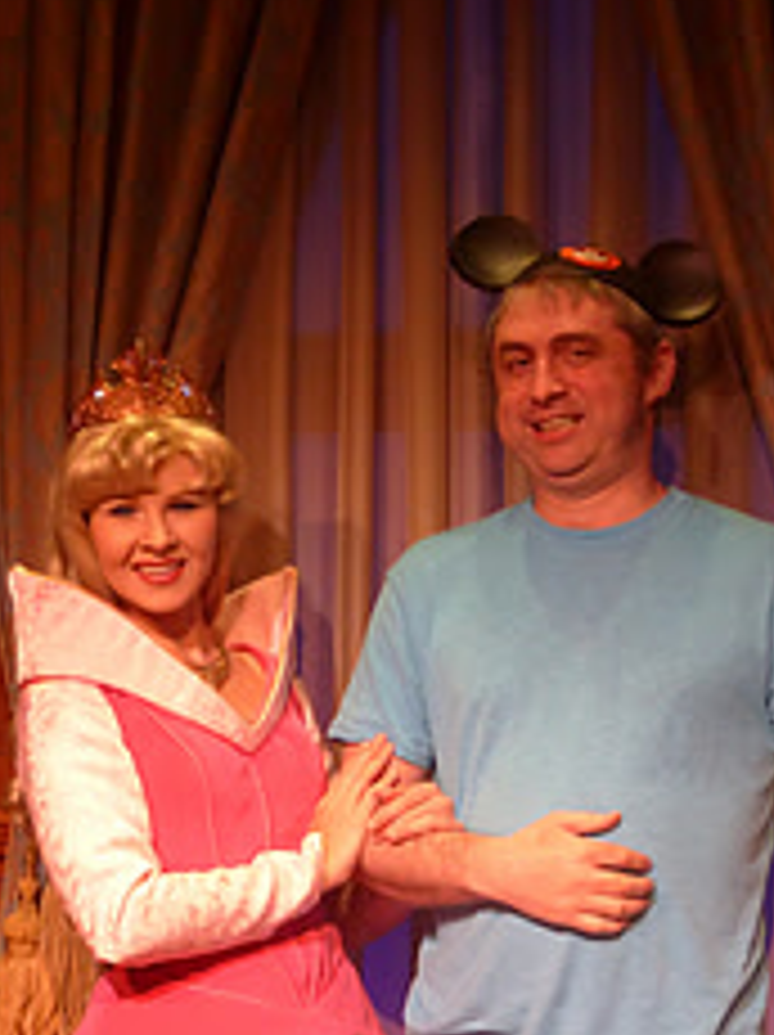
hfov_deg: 15.4
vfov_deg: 20.0
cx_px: 407
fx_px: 2867
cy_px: 976
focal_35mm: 96
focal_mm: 8.5
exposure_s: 1/25
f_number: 4.2
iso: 400
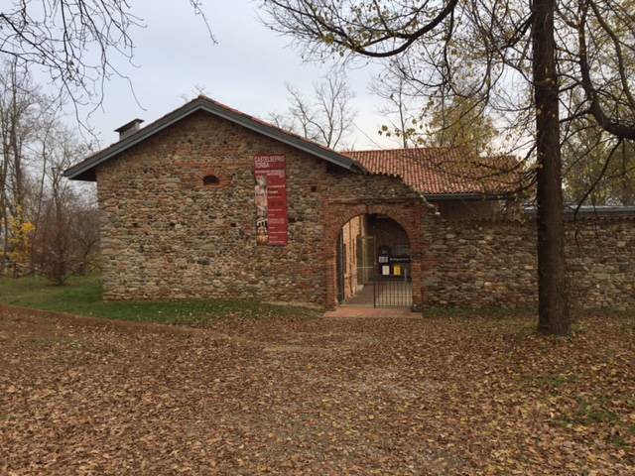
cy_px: 238
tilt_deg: -3.4
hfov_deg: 61.7
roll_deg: +0.5
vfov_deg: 48.2
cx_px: 318
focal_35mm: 29
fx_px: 532
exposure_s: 1/719
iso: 32
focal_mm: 4.15
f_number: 2.2
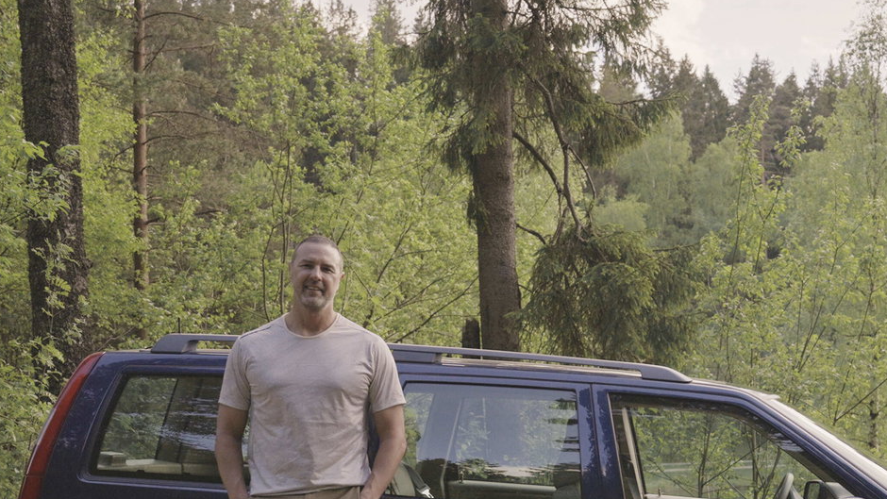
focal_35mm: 66
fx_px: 1552
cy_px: 447
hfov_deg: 31.0
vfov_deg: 18.0
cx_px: 726
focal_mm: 37
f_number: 6.3
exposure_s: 1/500
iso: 800
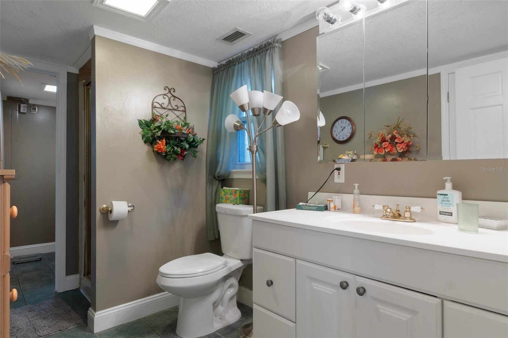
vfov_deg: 63.2
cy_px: 169
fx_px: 275
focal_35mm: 20
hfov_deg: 85.4
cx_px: 254
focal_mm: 13
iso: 250
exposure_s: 2
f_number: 8
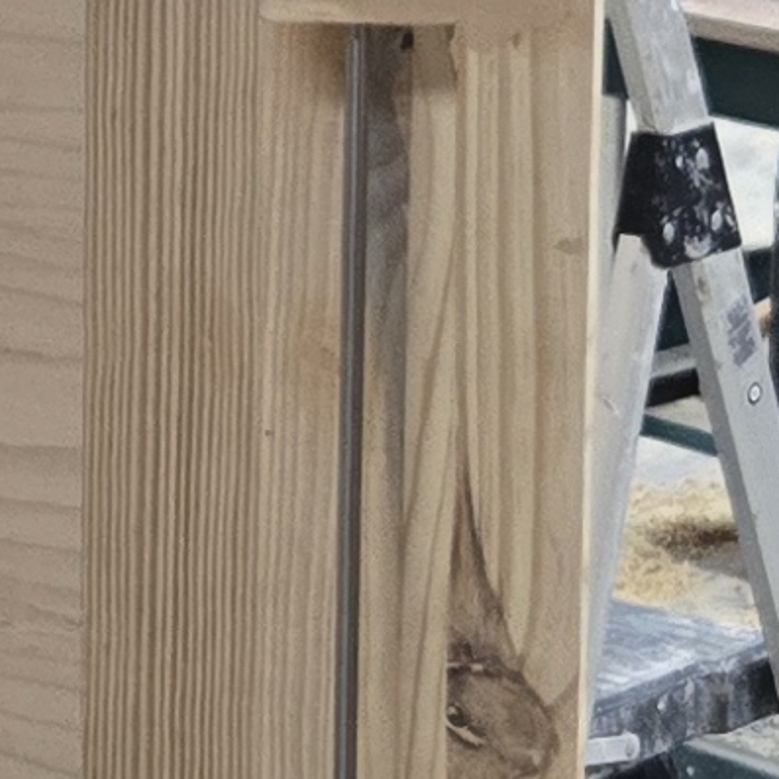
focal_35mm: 205
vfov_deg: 8.5
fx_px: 5219
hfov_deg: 8.3
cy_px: 130
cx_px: -514
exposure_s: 1/120
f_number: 1.8
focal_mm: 5.4
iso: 320
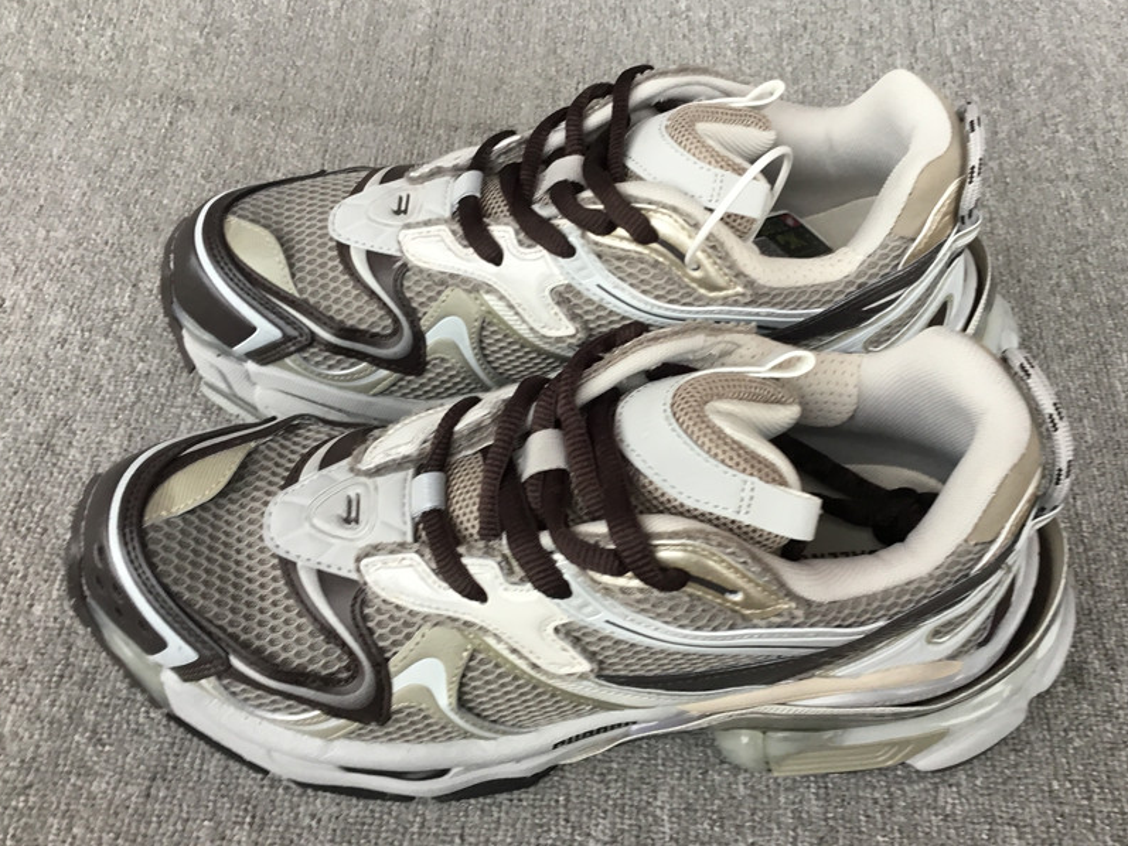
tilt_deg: -53.1
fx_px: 1141
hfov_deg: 52.5
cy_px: 407
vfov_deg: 40.7
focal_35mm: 35
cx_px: 627
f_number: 2.4
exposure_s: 1/33
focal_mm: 3.3
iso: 25
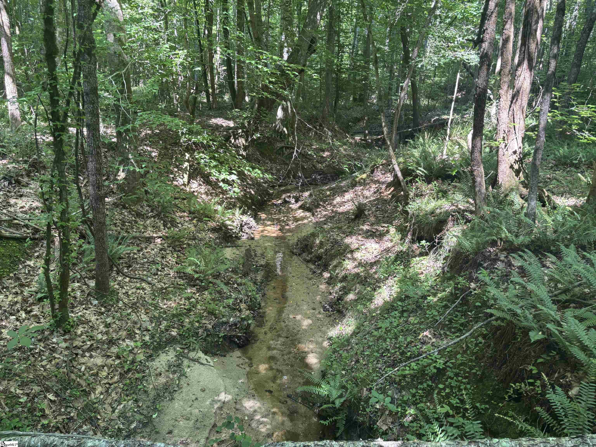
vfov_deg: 53.1
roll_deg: -2.4
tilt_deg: -17.0
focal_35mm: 26
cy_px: 224
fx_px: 448
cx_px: 298
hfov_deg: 67.3
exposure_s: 1/97
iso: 125
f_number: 1.6
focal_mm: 5.96
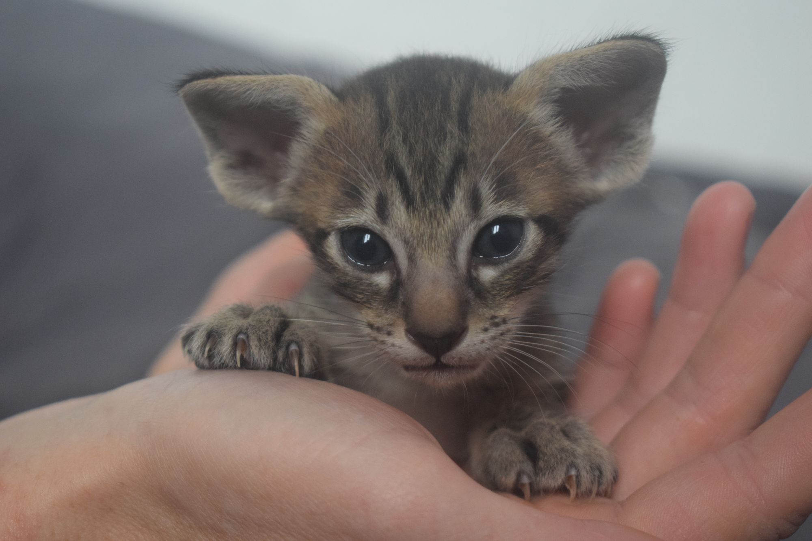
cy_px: 270
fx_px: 1861
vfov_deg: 16.6
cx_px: 406
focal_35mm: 82
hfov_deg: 24.6
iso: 2000
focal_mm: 55
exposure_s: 1/60
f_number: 5.6
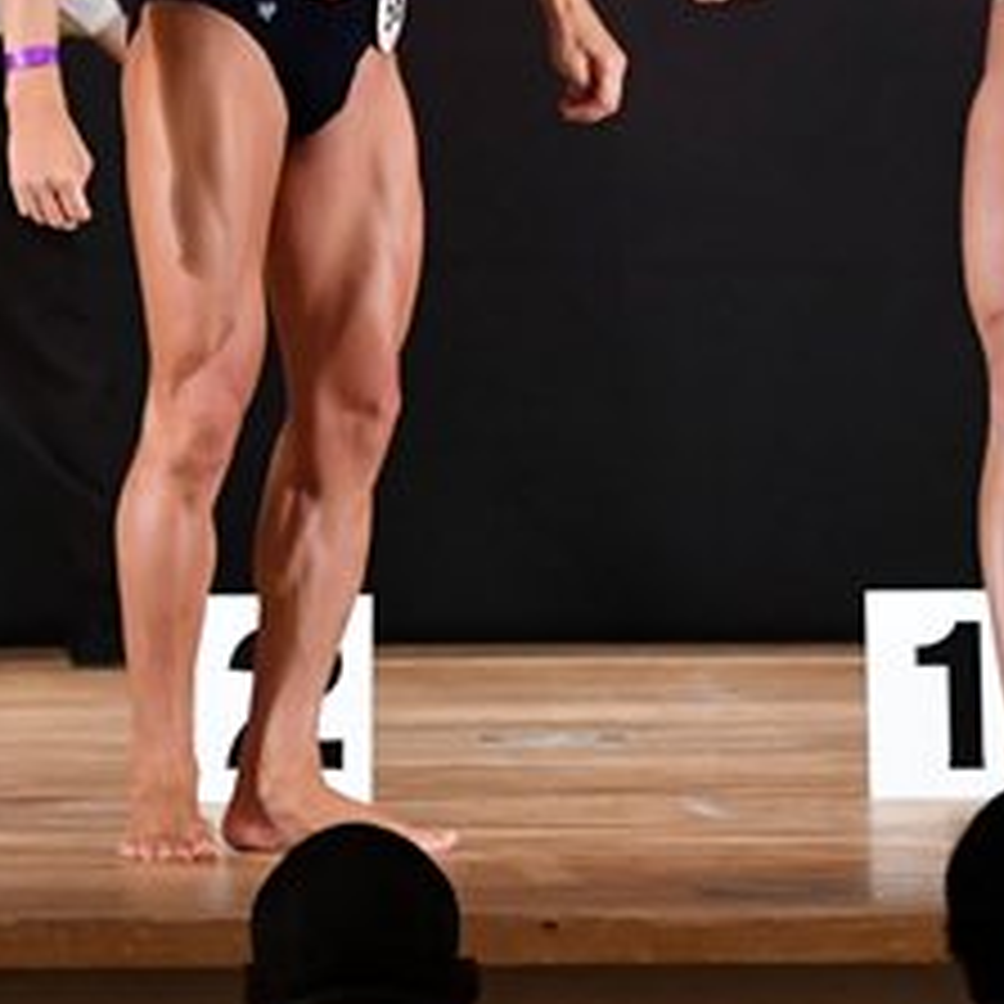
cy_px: 0
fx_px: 16866
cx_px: 34
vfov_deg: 3.4
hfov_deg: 3.4
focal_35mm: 514
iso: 3200
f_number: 5.6
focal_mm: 116
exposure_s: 1/400
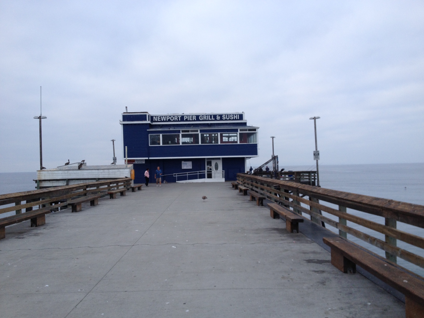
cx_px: 212
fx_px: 429
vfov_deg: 40.7
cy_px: 159
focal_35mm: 35
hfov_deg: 52.6
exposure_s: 1/358
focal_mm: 4.28
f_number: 2.4
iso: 50
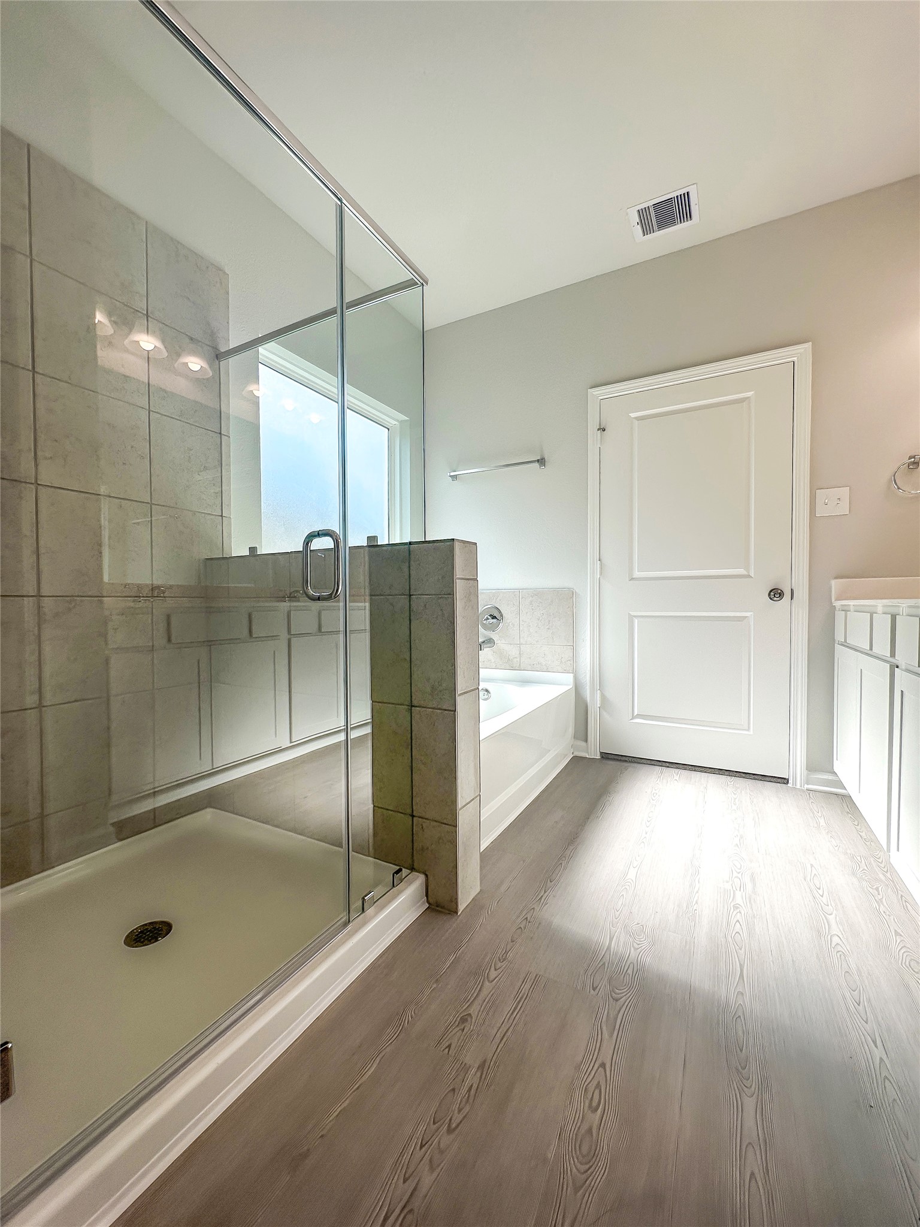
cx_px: 460
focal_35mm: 14
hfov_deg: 85.7
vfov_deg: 102.1
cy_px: 614
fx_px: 496
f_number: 2.2
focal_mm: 2.22
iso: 40
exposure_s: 1/375
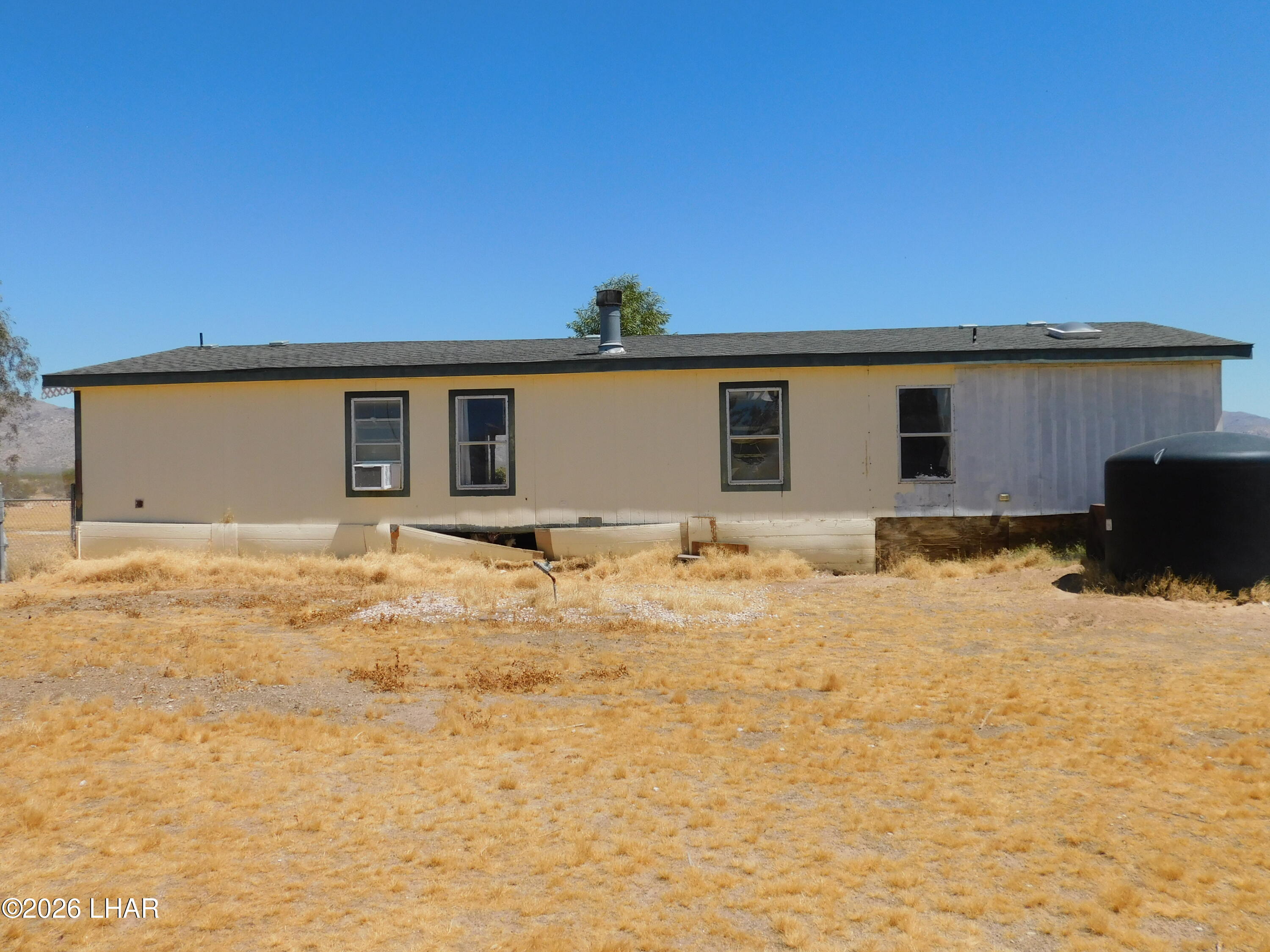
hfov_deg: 60.0
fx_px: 1101
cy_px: 476
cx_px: 635
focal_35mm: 30
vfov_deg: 46.8
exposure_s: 1/640
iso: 125
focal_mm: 5.3
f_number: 6.4
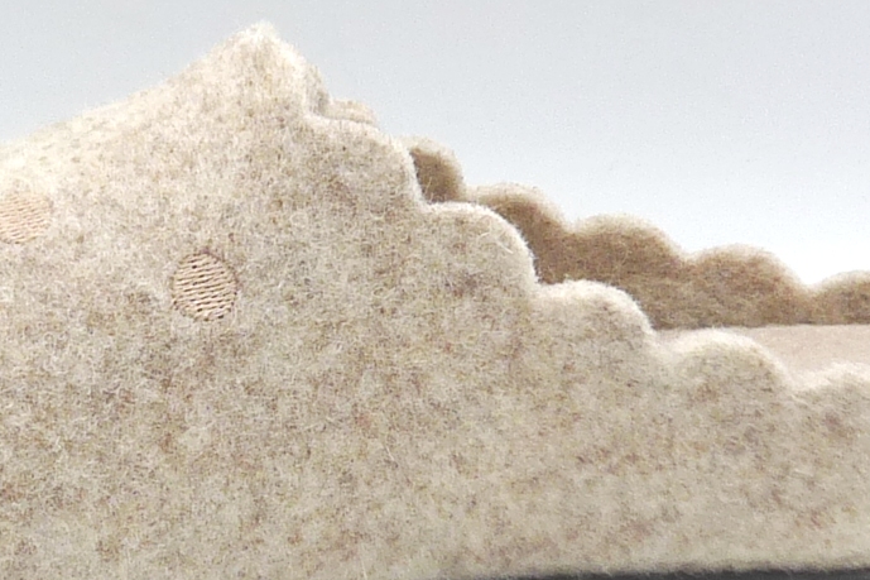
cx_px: 222
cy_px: 341
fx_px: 2802
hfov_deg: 17.5
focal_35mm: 116
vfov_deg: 11.8
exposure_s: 1/250
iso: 100
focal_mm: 4.8
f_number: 4.5
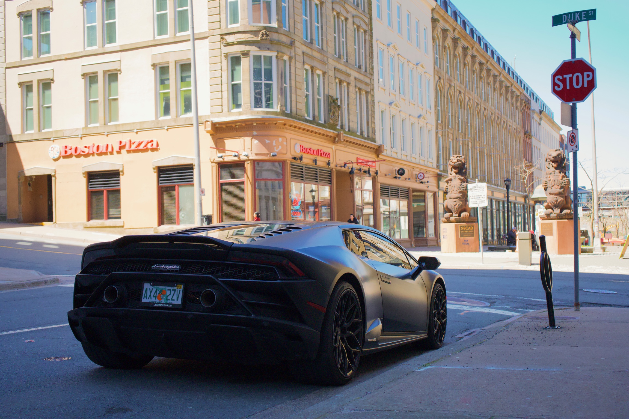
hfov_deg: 46.4
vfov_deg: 31.9
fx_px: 734
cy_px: 210
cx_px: 314
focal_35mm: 42
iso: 6400
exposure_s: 1/6400
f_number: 4.5
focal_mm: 42
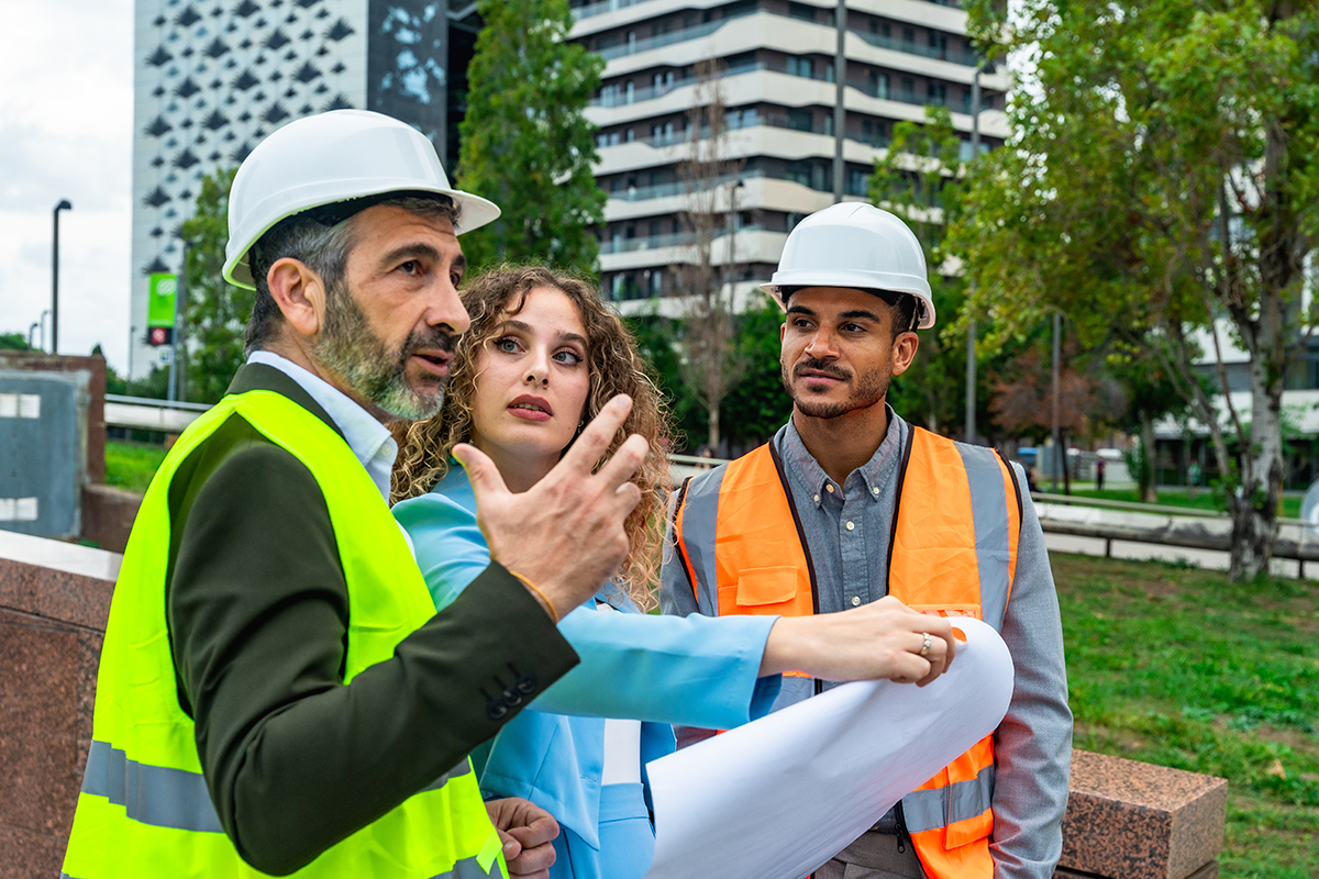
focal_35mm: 48
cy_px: 440
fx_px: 1759
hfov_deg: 41.1
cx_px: 660
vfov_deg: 28.1
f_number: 5.6
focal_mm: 48
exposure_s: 1/125
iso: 500
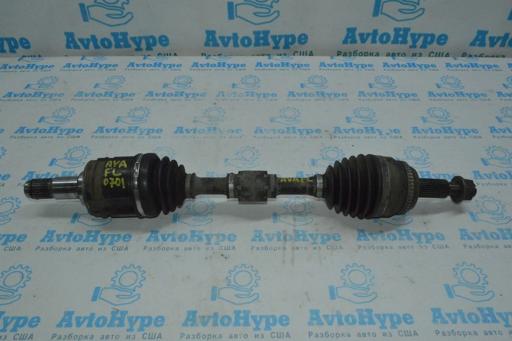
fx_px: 384
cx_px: 256
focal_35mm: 27
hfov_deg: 67.4
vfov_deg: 47.9
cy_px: 170
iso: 4000
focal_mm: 18
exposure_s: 1/200
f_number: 16
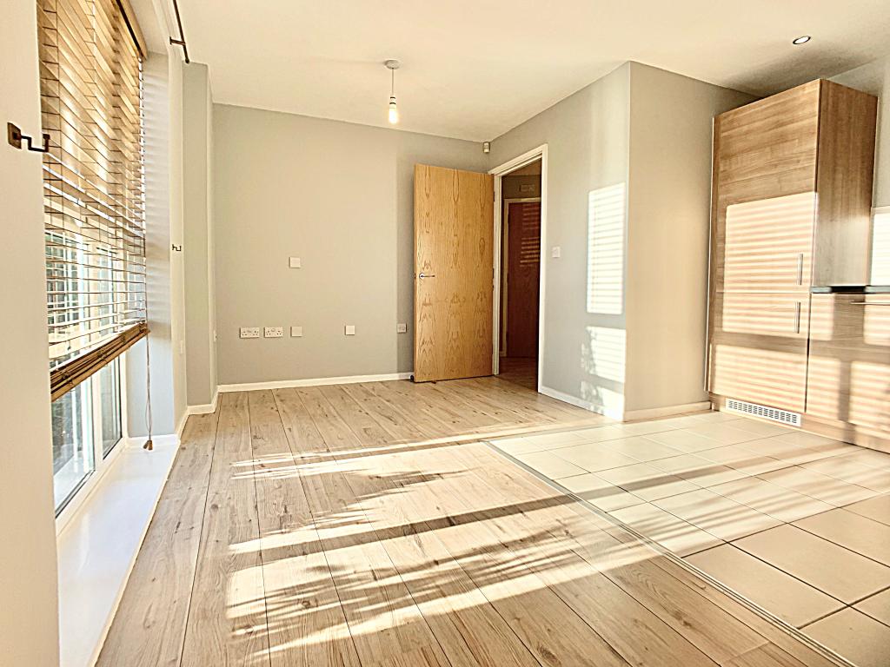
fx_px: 668
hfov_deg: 67.3
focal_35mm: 26
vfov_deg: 53.1
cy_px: 334
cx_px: 445
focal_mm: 4.25
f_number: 1.8
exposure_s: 1/209
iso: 25
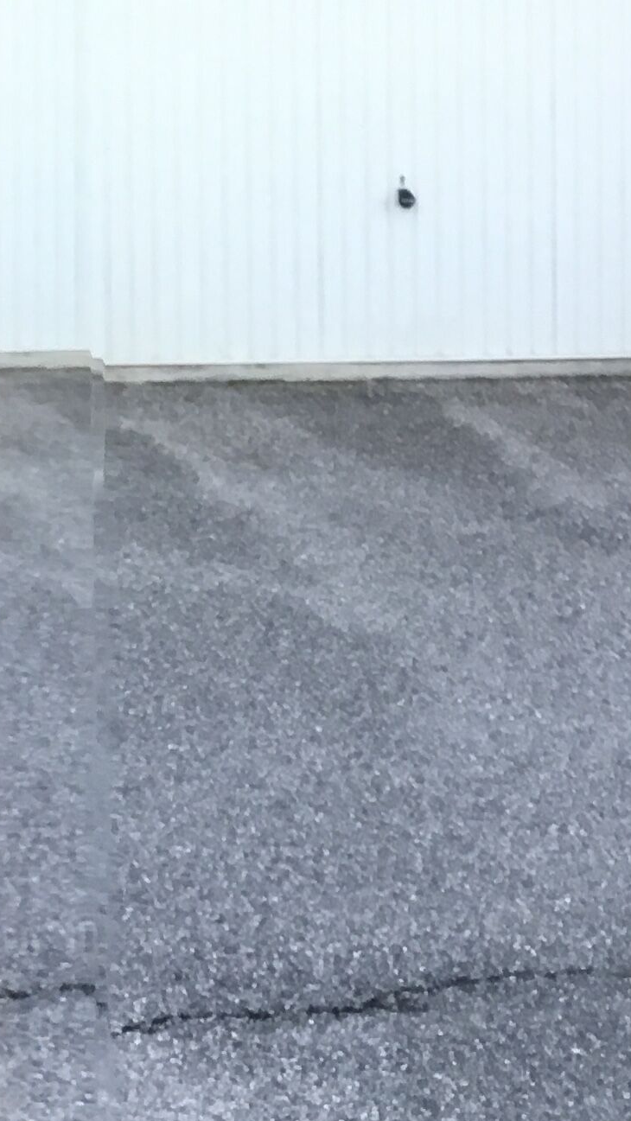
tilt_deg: +2.6
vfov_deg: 23.0
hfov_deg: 13.4
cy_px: -208
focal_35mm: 85
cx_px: -333
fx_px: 2527
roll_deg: +0.4
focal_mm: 3.3
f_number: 2.4
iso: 25
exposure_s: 1/33
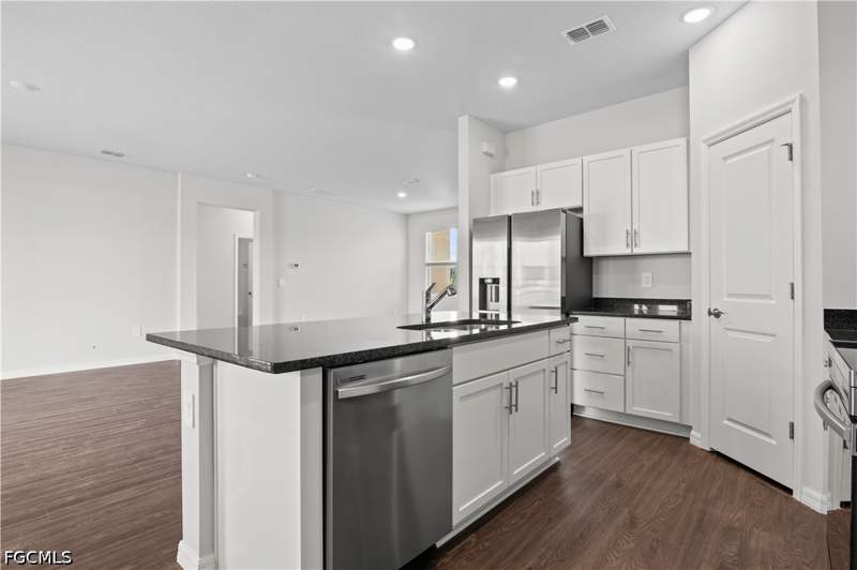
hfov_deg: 90.0
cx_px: 428
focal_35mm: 18
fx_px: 428
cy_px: 285
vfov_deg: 67.3
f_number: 10
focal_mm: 18
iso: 320
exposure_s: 1/1.25
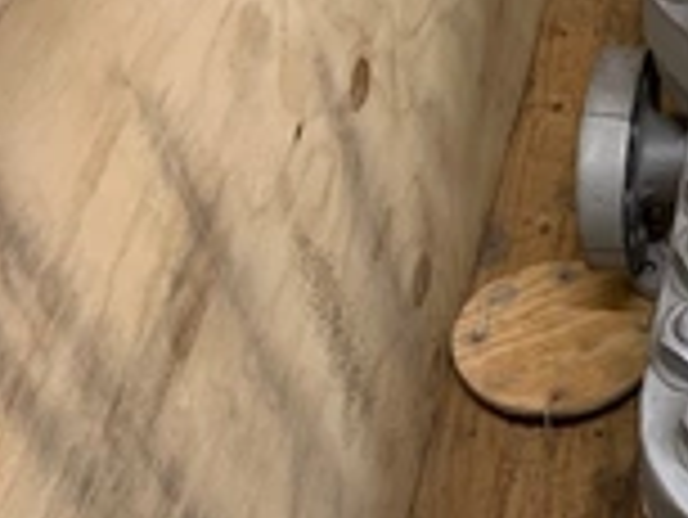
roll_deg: -3.3
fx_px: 1353
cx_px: 881
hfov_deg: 25.0
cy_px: 81
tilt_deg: -43.6
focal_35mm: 68
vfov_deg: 21.3
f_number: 1.8
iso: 320
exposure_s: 1/40
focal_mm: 4.25
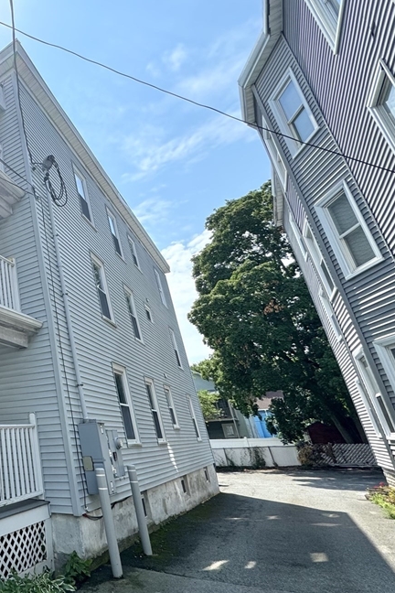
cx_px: -68
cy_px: 319
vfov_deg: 76.0
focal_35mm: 23
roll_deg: +2.1
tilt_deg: +18.9
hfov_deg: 40.6
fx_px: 379
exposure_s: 1/956
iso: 50
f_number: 2.2
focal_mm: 2.22
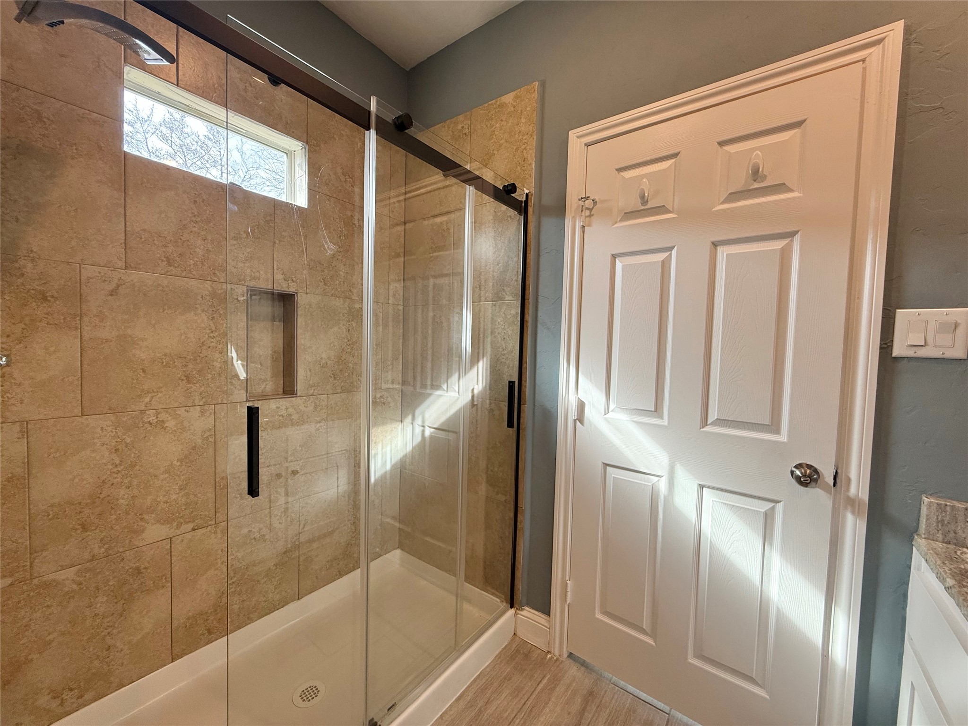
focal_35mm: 14
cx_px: 484
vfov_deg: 85.7
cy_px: 363
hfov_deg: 102.1
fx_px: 391
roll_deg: -1.4
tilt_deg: -1.7
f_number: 2.2
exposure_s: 1/120
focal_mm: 2.22
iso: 125
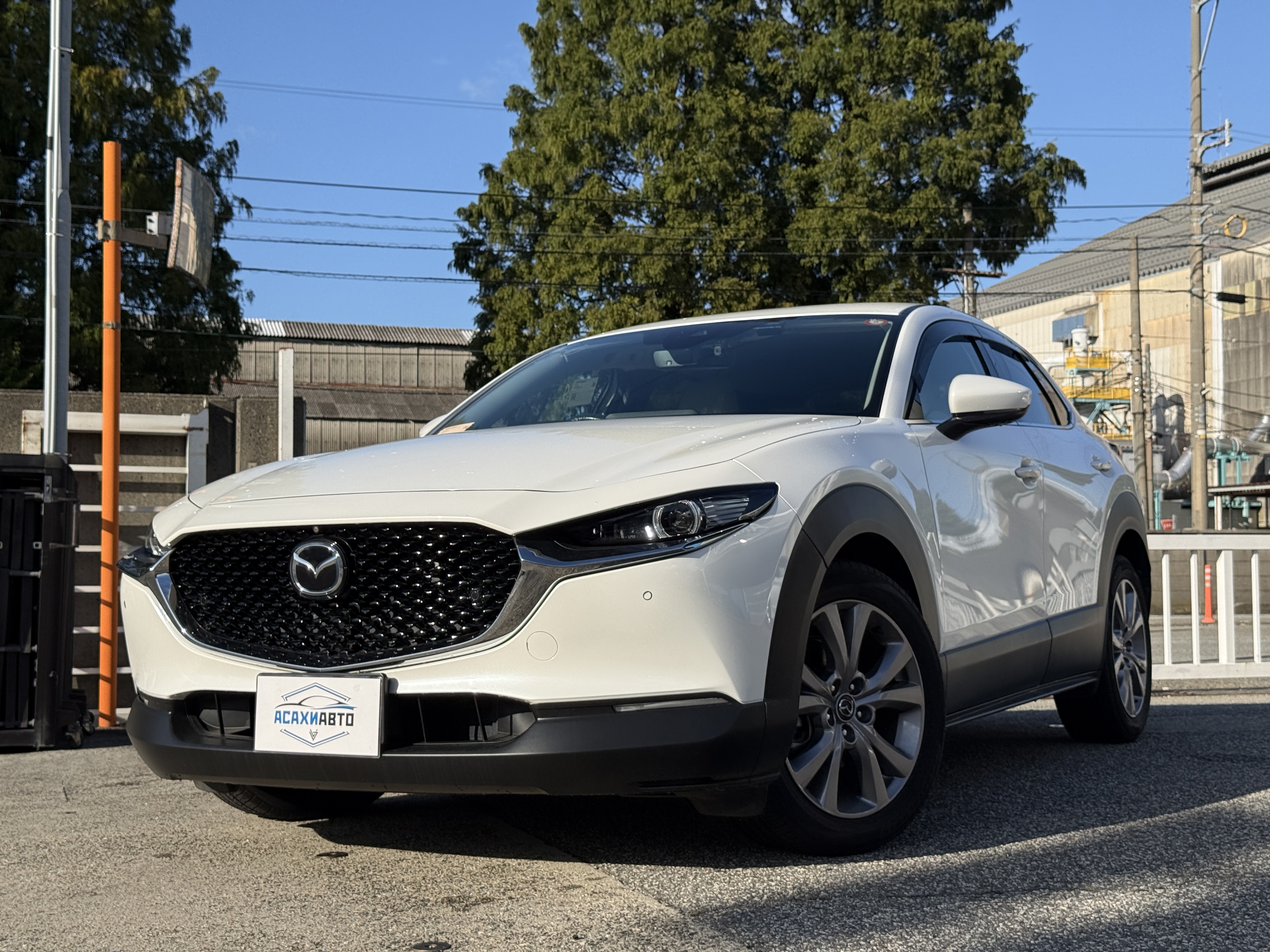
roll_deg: +0.2
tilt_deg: +3.0
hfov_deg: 39.7
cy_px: 476
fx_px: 1761
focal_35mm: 48
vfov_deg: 30.3
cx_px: 635
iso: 100
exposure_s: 1/7143
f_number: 1.78
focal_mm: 6.76
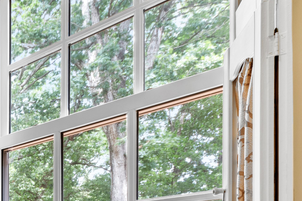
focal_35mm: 44
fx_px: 369
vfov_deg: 25.9
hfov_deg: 29.8
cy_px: 265
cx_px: -133
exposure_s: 1.3
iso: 100
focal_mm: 10
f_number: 9
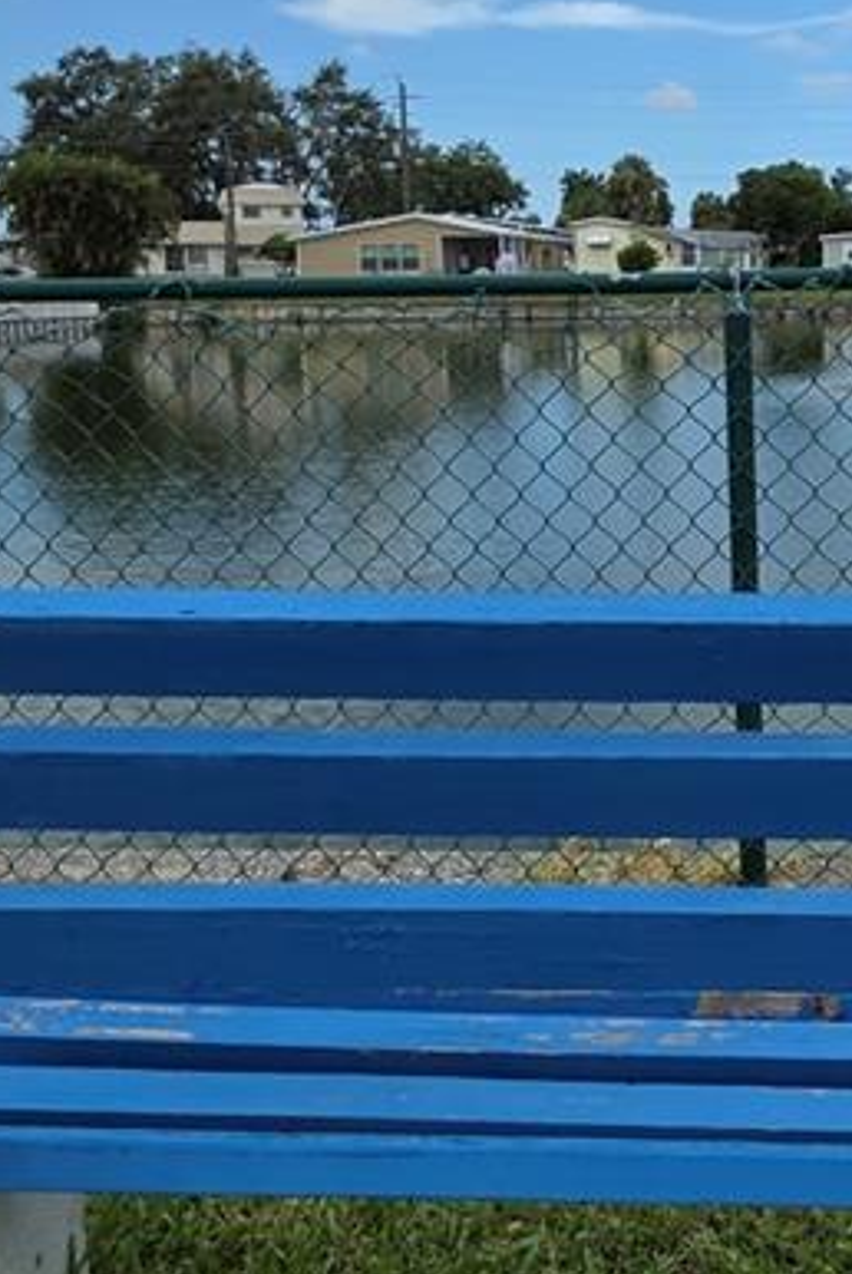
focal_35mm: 42
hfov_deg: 30.2
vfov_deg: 46.0
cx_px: 809
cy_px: 479
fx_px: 1488
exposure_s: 1/2500
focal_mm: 2.2
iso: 40
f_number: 1.9
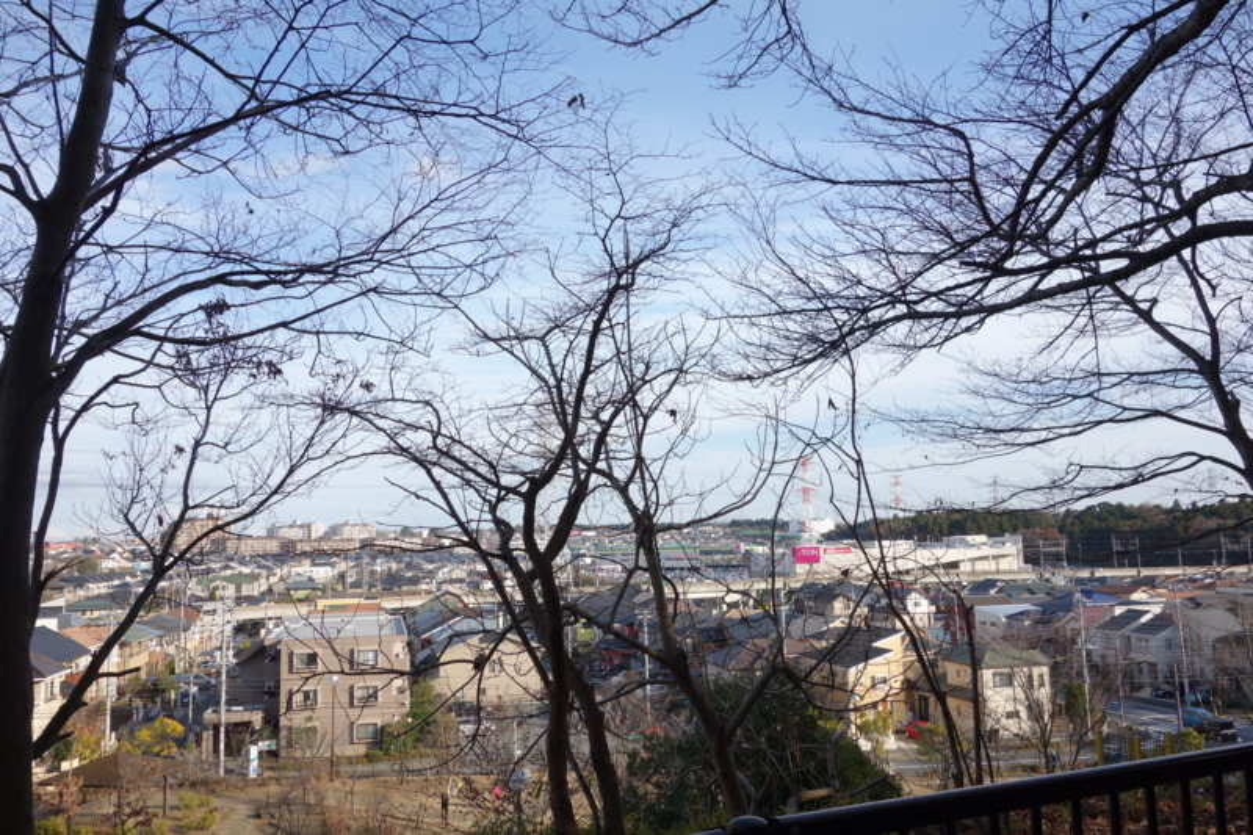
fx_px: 974
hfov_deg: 65.5
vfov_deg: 46.4
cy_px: 418
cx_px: 626
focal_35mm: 28
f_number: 5.6
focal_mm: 10.4
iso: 125
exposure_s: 1/250
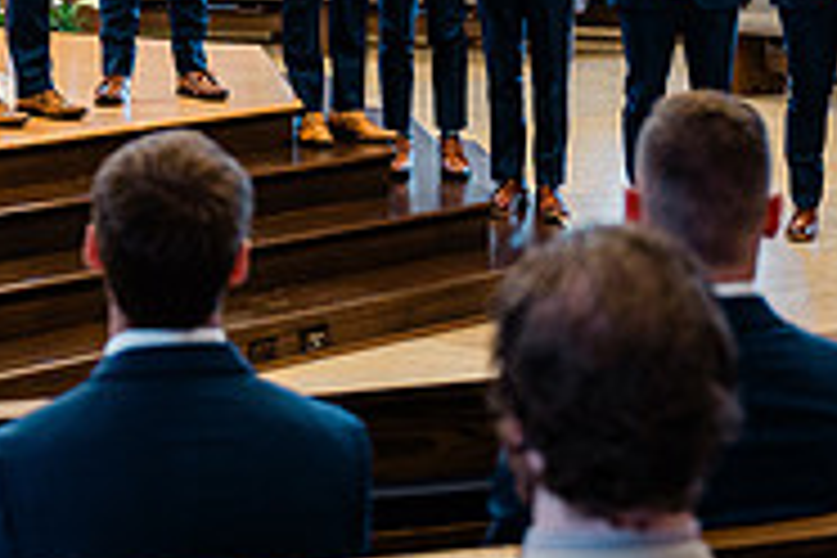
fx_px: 2953
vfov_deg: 10.6
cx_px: 99
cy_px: -94
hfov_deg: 16.0
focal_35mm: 127
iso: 1000
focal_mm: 39
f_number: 2.8
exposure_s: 1/250
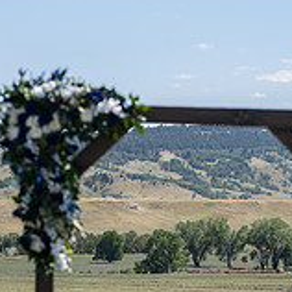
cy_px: 272
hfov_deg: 8.5
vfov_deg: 8.5
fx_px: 1966
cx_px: 201
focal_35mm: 206
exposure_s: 1/500
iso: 80
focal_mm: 85
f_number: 4
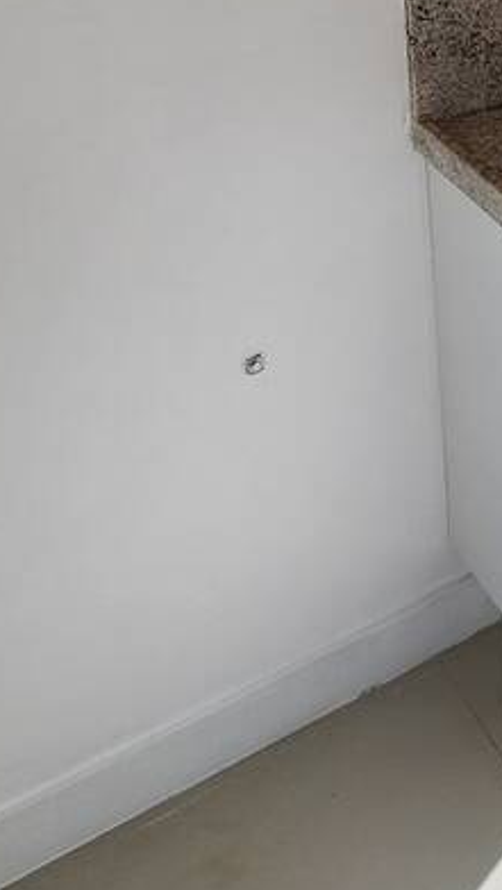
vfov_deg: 32.7
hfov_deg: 19.4
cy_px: -182
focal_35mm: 52
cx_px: 804
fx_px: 1228
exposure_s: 1/560
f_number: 2.2
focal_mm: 2.2
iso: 50
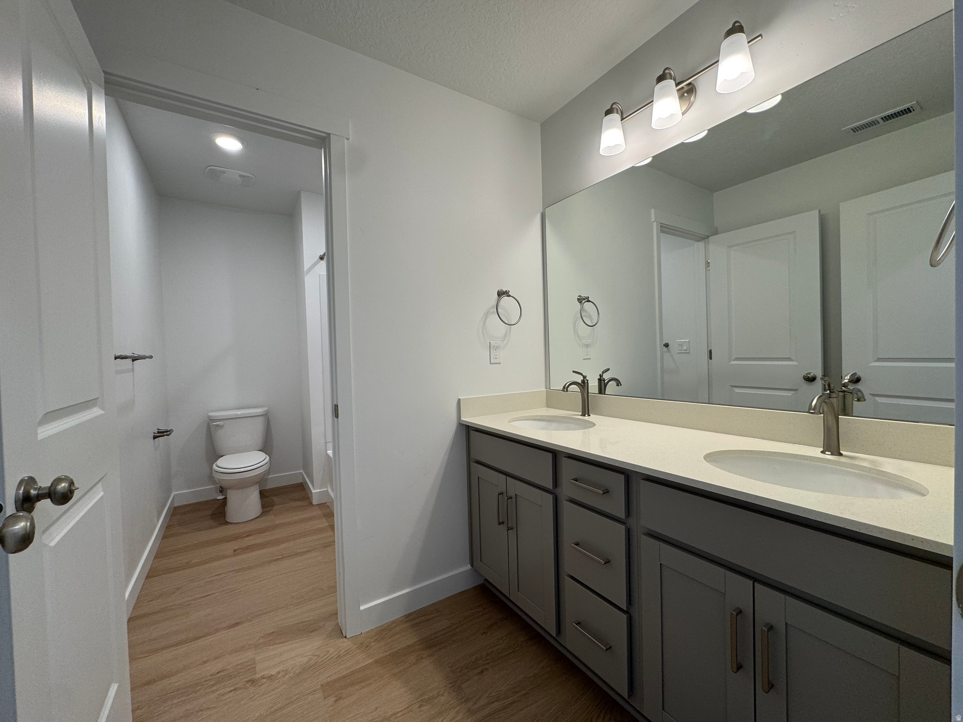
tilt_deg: -0.9
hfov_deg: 102.1
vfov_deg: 85.7
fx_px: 389
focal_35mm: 14
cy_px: 361
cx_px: 482
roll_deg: +1.7
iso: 80
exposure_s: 1/120
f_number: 2.2
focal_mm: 2.22
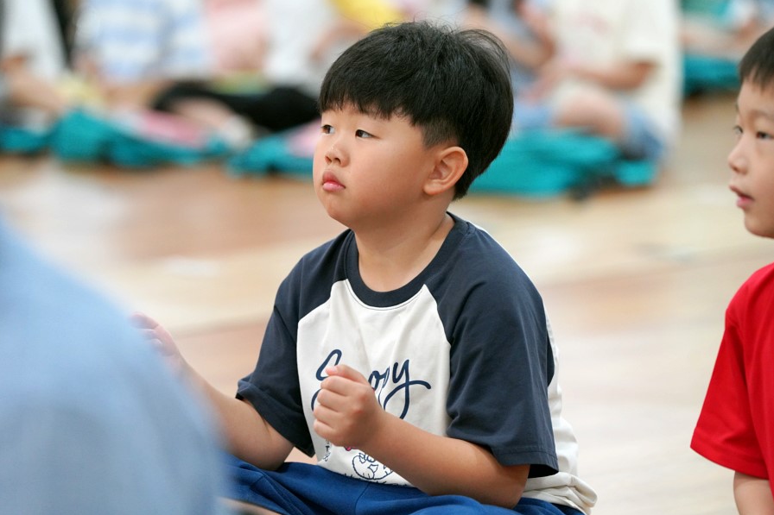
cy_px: 258
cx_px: 388
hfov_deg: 10.2
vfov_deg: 6.8
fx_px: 4320
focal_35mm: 201
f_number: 4
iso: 3200
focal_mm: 200
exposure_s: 1/250
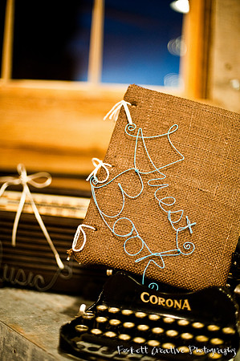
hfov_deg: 26.9
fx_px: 501
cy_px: 180
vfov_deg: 39.6
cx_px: 120
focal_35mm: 50
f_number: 1.4
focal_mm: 50
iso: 1600
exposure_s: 1/100
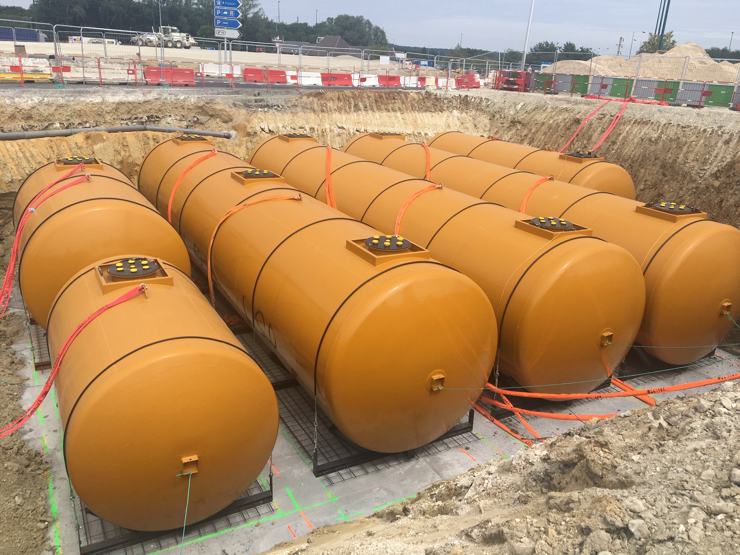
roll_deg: -2.9
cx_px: 370
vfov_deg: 48.2
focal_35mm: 29
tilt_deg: -19.5
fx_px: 620
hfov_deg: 61.7
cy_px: 278
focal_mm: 4.15
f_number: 2.2
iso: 25
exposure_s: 1/1972
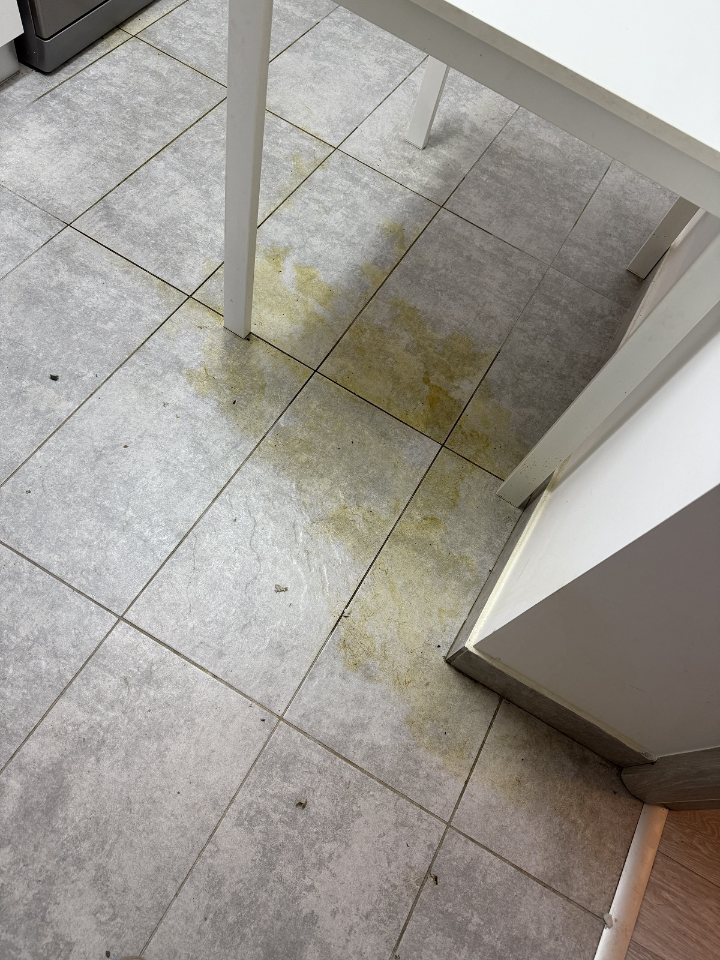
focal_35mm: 24
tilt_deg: -61.2
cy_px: 480
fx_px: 666
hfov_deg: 56.8
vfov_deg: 71.6
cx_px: 360
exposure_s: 1/50
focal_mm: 6.76
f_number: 1.78
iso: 200
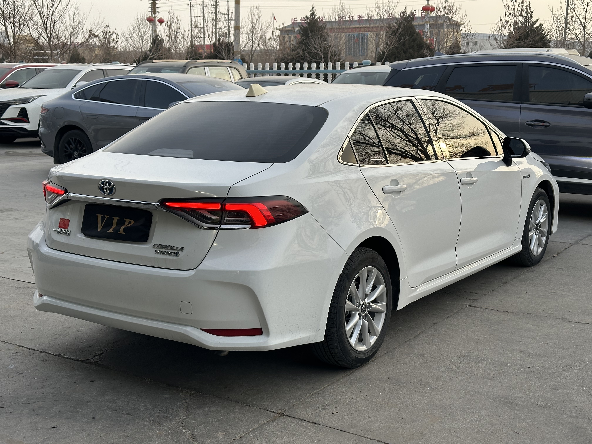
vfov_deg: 30.3
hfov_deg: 39.7
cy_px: 222
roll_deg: -0.2
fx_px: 821
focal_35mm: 48
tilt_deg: -10.7
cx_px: 296
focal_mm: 6.86
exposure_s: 1/836
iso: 64
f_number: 1.78
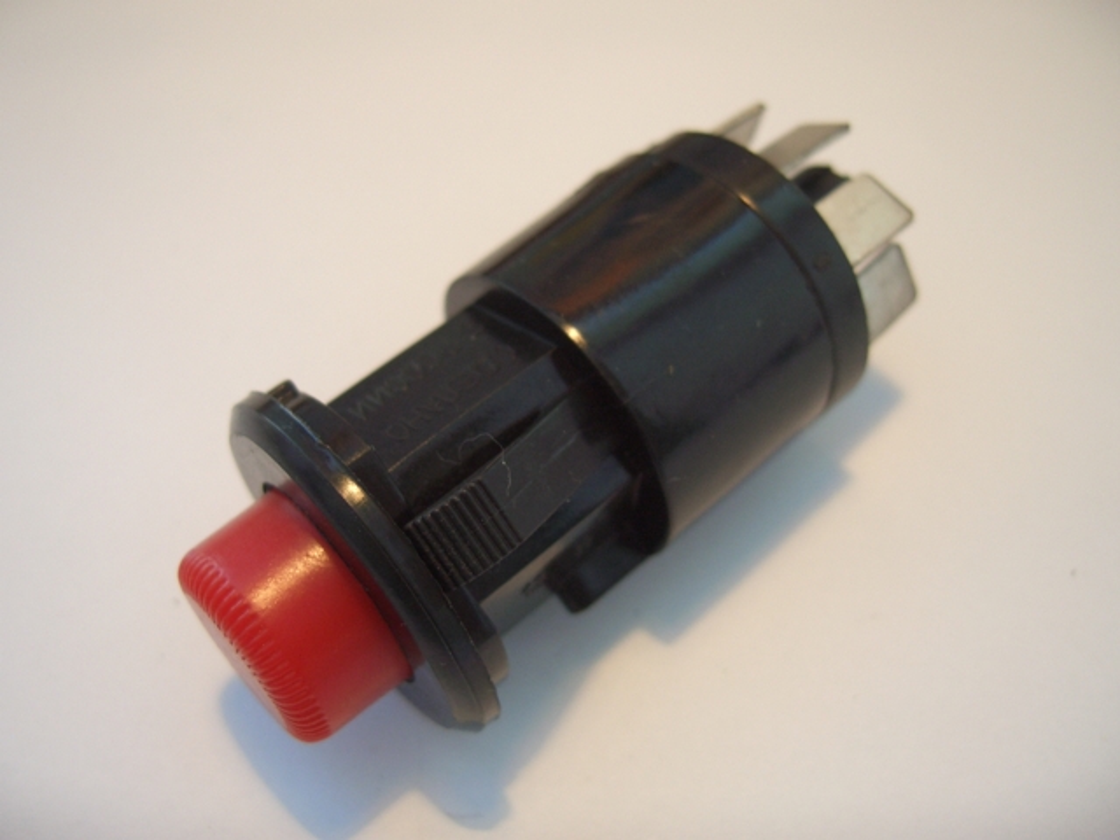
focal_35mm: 39
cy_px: 420
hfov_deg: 47.9
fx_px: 1262
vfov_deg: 36.8
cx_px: 560
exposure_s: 1/125
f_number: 2.8
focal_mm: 8
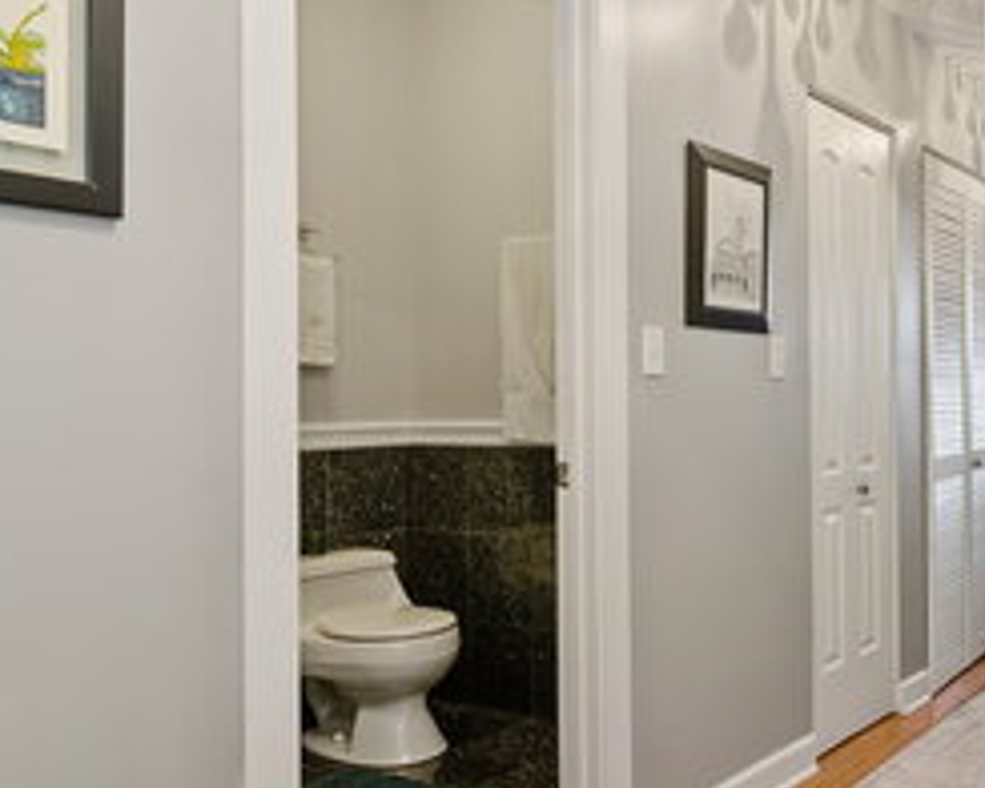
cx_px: 784
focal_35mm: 33
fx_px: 962
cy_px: 398
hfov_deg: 51.0
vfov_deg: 44.5
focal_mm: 12
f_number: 8
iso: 200
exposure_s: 1/2.5
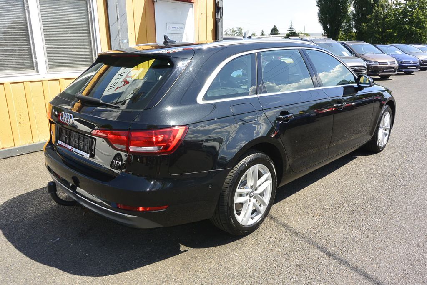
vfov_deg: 47.9
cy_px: 142
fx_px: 320
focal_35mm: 27
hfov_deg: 67.4
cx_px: 214
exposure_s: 1/250
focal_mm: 10
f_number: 6.3
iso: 160
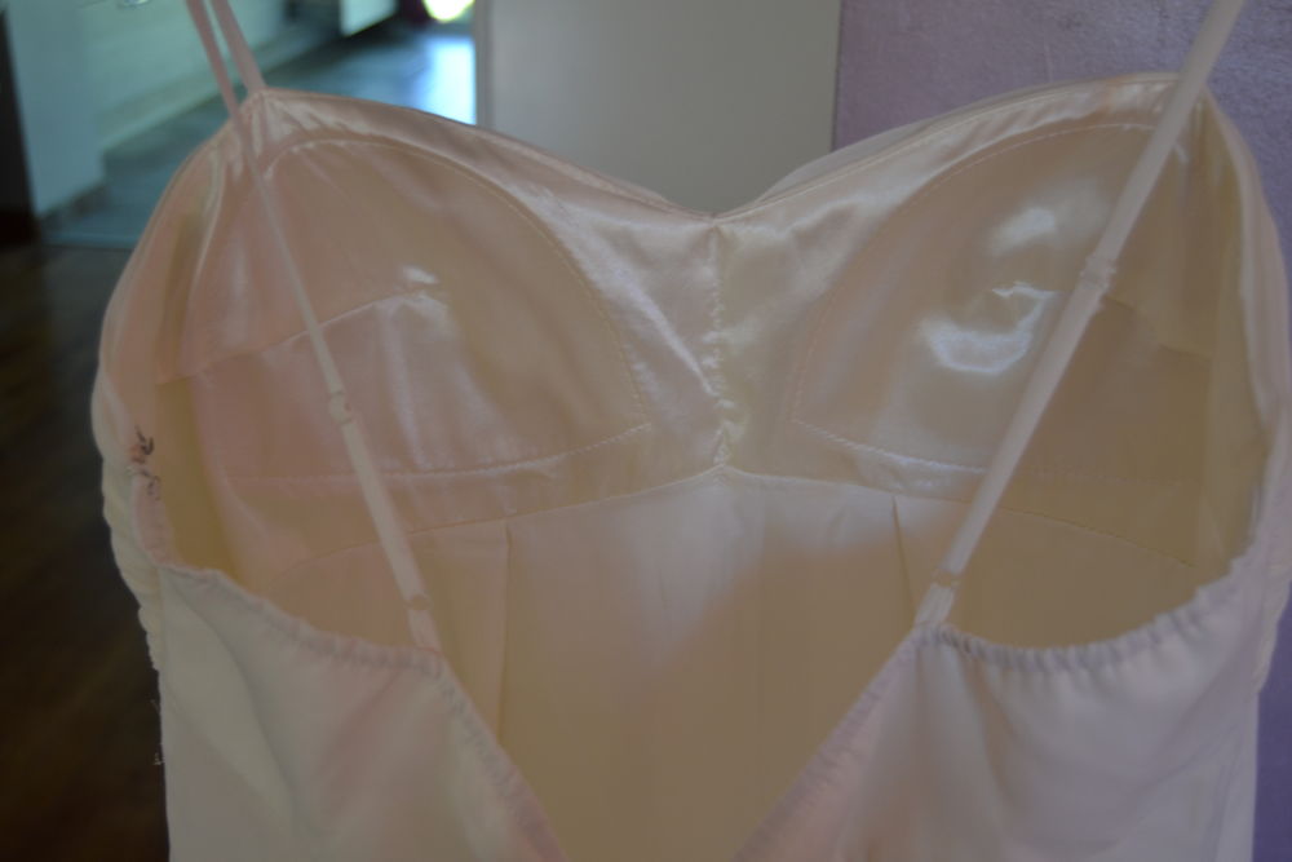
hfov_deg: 46.4
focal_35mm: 42
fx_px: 1507
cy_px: 431
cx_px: 646
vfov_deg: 31.9
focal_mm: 28
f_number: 4
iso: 400
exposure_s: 1/60
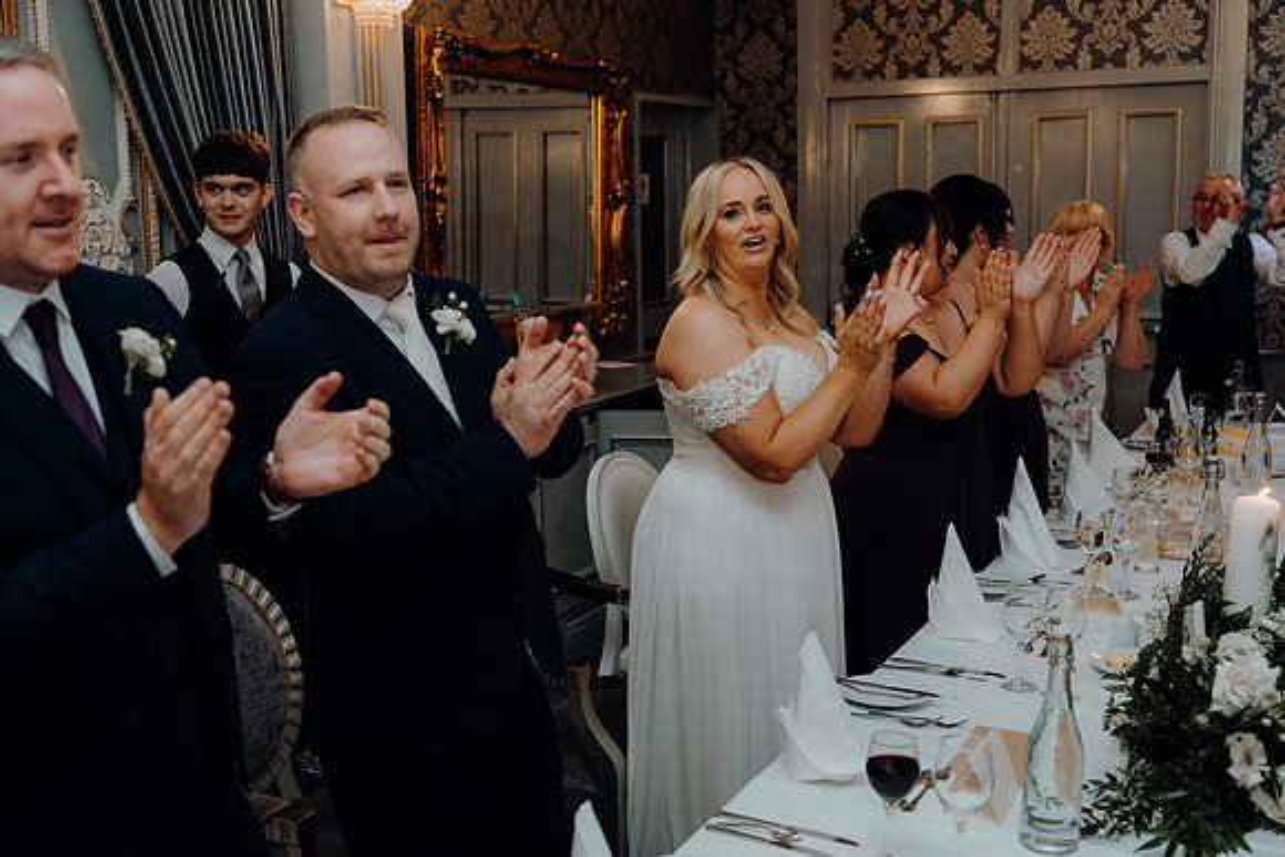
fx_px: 1464
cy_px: 428
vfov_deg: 32.6
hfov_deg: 47.4
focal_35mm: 41
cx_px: 642
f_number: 3.5
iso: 2500
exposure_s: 1/160
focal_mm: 41
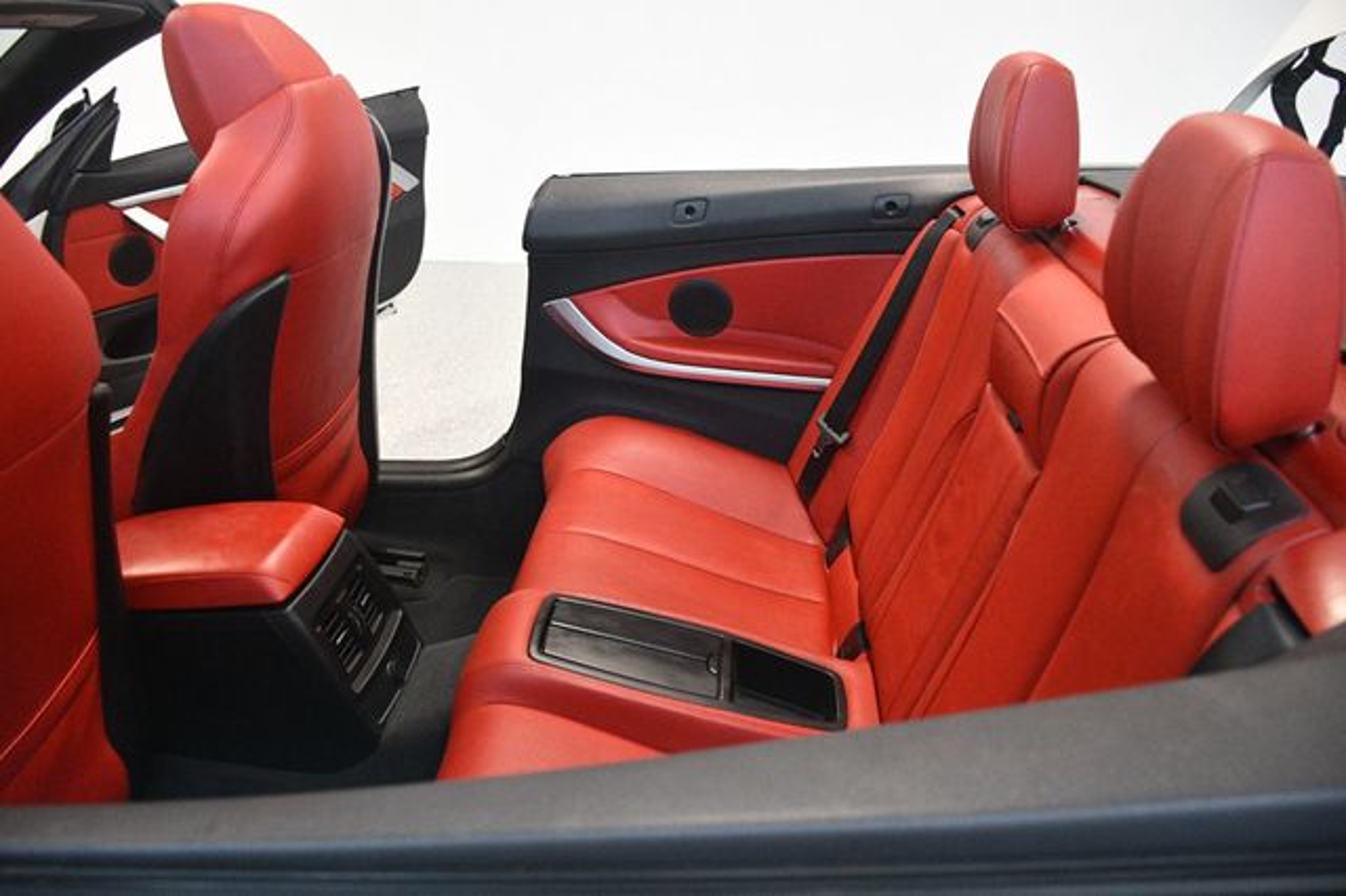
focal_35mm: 27
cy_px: 448
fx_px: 1009
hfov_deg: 67.4
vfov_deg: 47.9
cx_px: 673
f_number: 3.5
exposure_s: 1/125
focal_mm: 18
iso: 3200
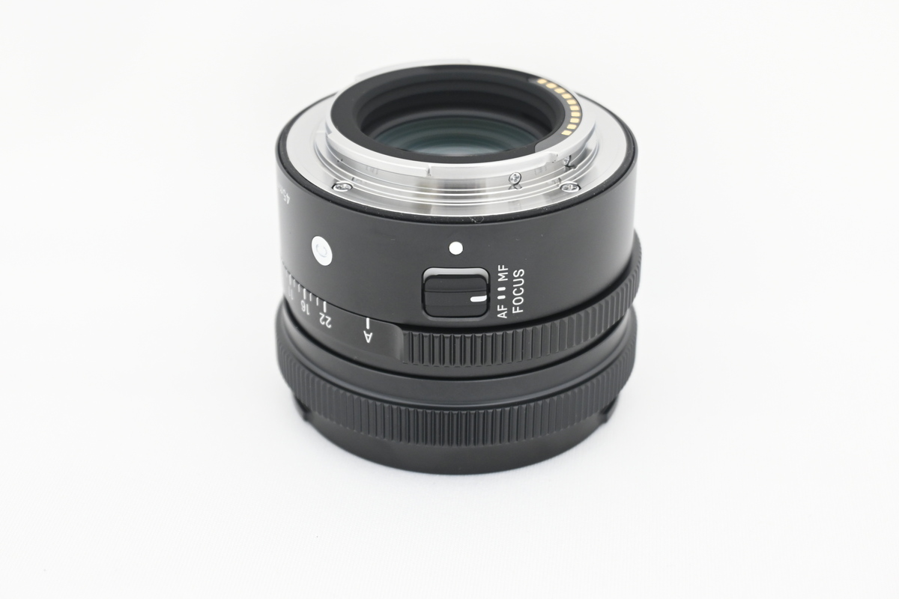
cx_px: 450
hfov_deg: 31.2
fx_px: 1611
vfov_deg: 21.1
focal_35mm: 64
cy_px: 300
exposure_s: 1/20
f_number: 6
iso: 1000
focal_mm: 43
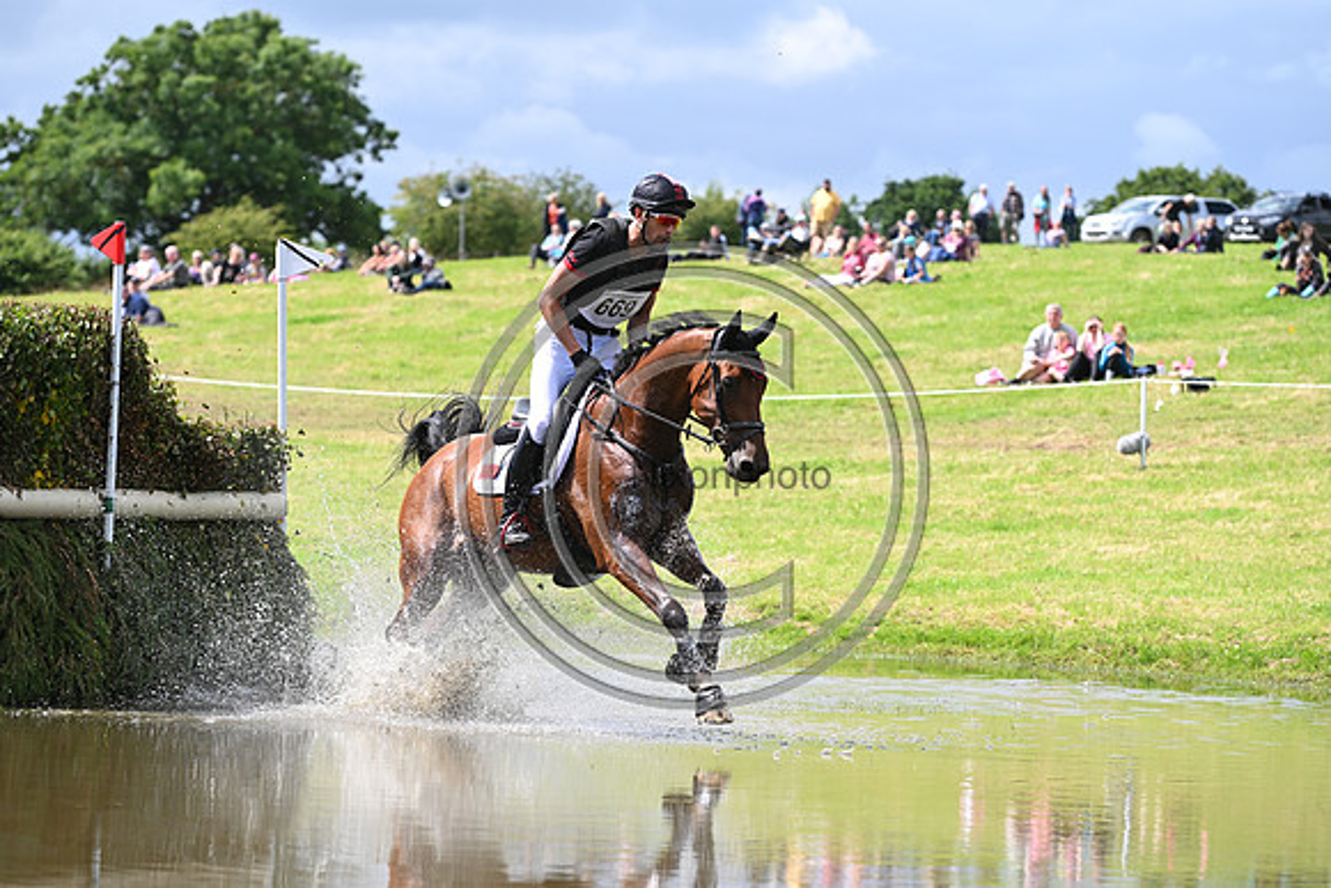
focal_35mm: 130
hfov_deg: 15.8
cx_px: 666
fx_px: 4807
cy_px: 444
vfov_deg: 10.6
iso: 250
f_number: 4.5
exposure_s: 1/1250
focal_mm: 130
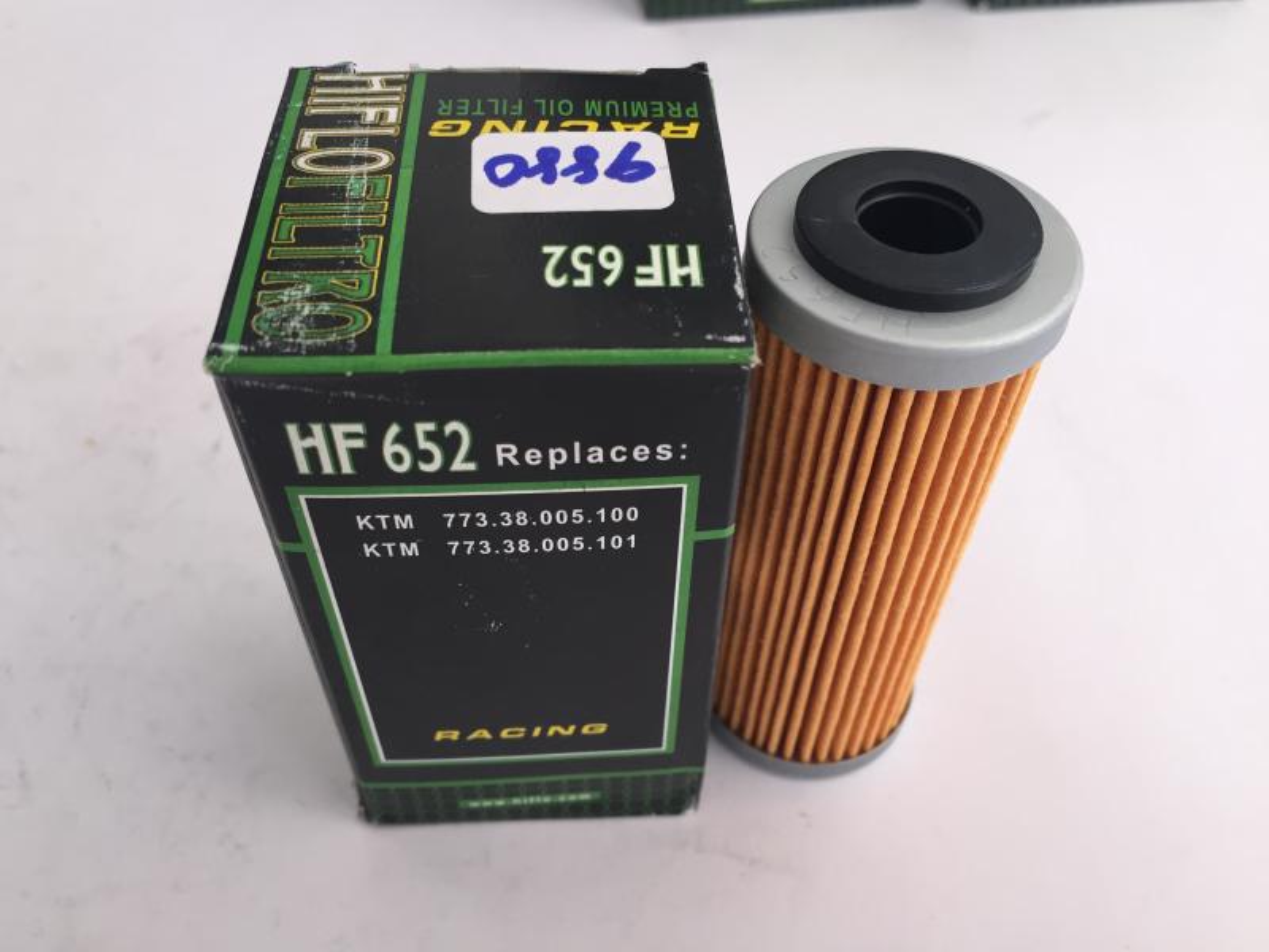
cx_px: 634
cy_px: 476
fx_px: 1063
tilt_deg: -48.4
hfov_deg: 61.7
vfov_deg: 48.2
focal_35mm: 29
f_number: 2.2
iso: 32
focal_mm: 4.15
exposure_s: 1/40
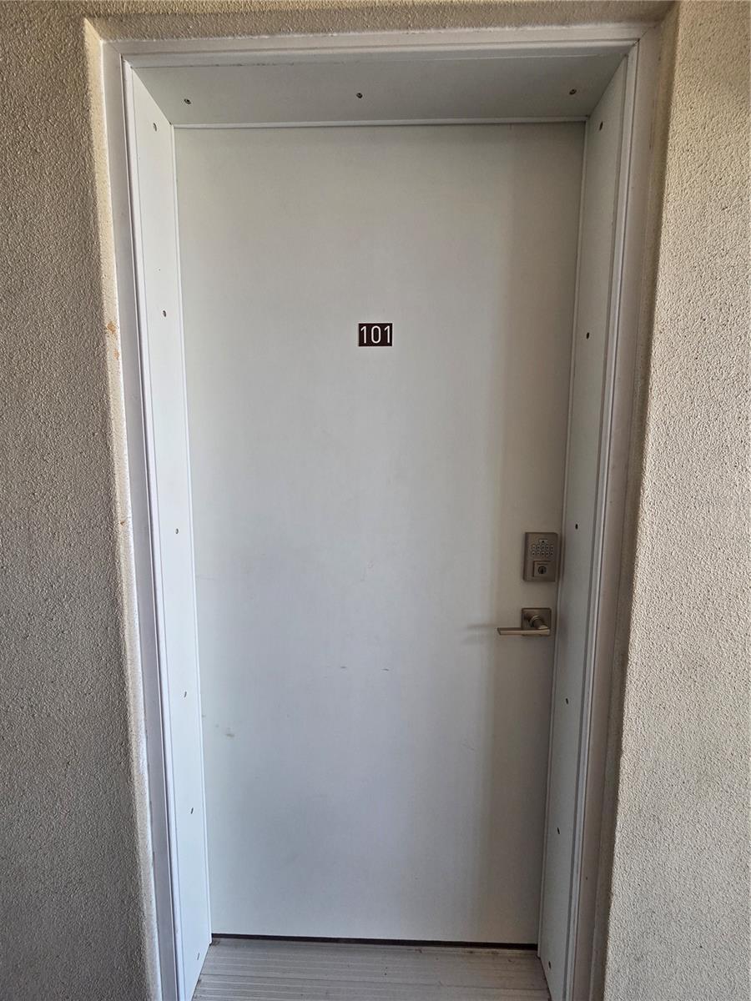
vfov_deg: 106.2
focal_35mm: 13
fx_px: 376
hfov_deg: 89.9
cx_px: 376
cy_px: 500
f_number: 2.2
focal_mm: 2.2
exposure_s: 1/359
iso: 250
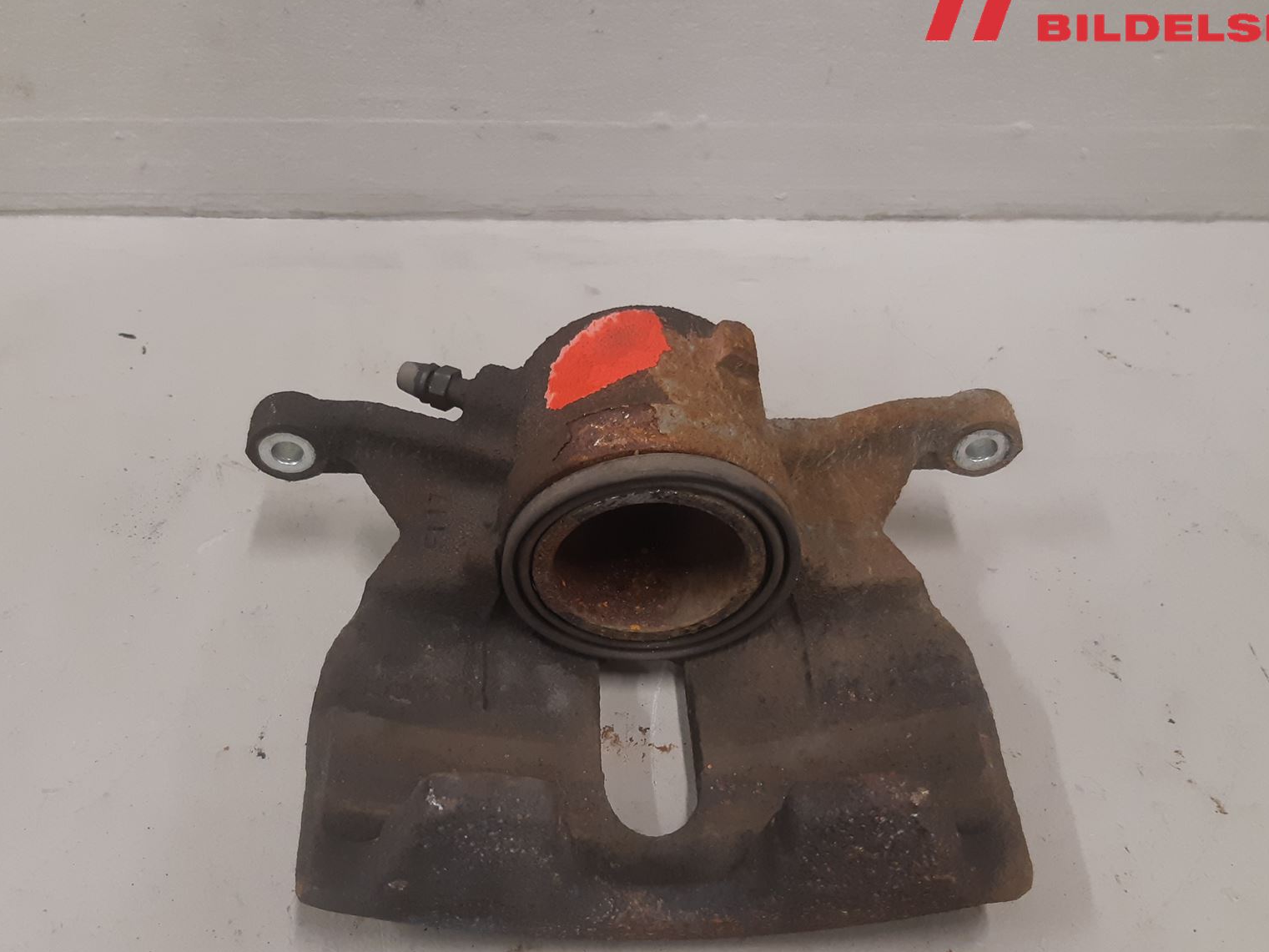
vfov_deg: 40.6
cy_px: 541
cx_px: 583
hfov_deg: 52.6
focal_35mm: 35
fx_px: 1283
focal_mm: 3.93
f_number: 1.7
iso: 160
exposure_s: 1/50
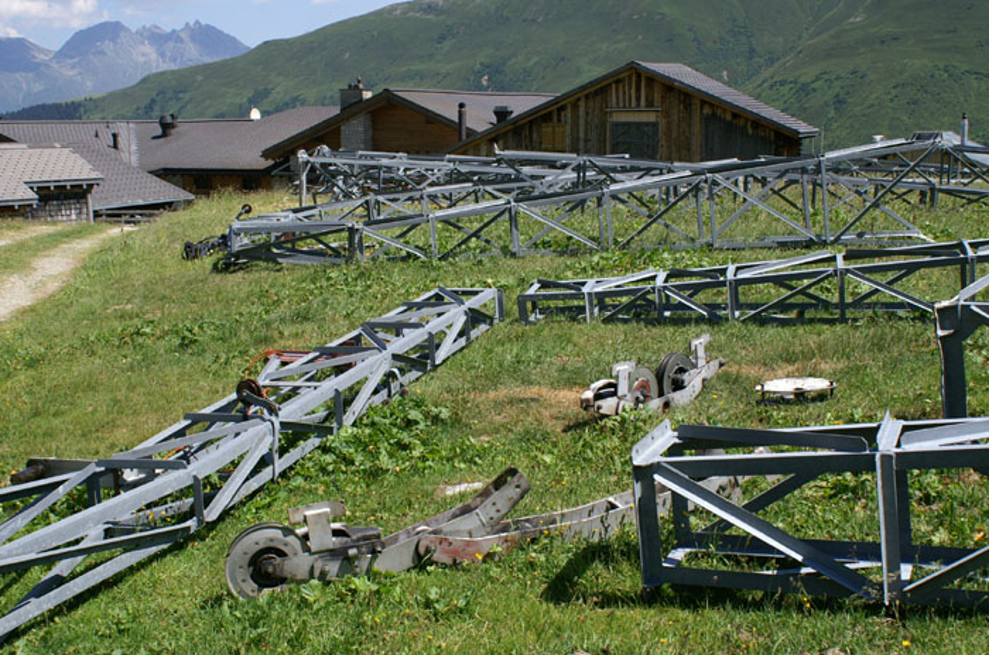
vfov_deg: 29.8
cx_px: 494
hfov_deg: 43.7
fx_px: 1234
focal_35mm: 45
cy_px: 328
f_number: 9
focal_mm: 30
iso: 100
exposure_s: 1/250
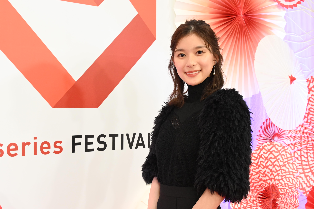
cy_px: 126
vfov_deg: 26.4
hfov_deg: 38.8
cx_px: 128
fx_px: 445
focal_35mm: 51
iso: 3200
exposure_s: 1/160
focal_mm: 38
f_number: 8
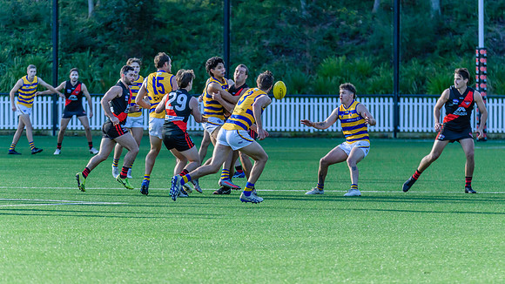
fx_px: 4486
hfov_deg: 6.4
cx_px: 275
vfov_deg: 3.6
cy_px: 144
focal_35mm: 335
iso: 800
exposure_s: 1/2000
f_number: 5.3
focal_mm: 240
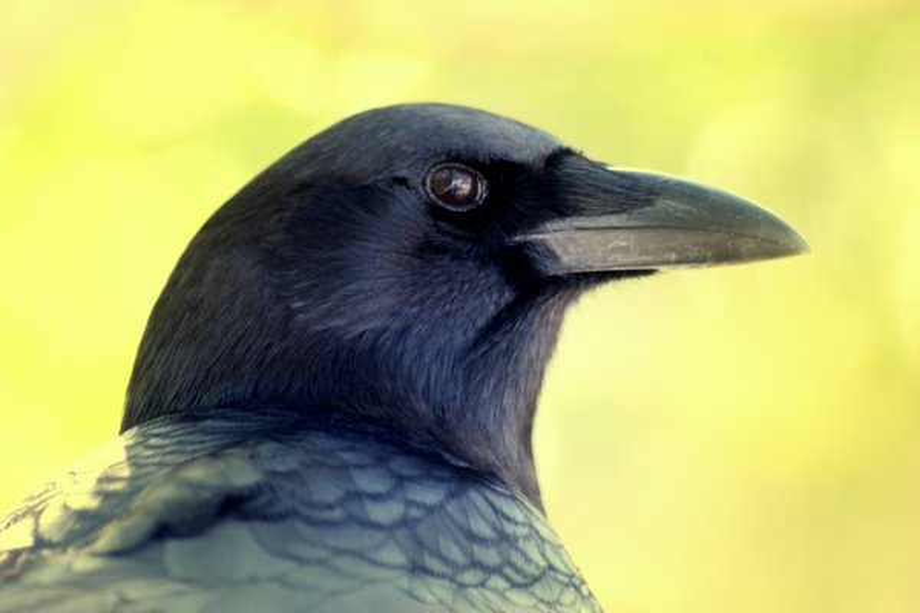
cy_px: 306
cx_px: 460
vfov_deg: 3.1
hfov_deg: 4.6
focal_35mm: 450
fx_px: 11499
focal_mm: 300
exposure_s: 1/60
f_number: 5.6
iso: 400
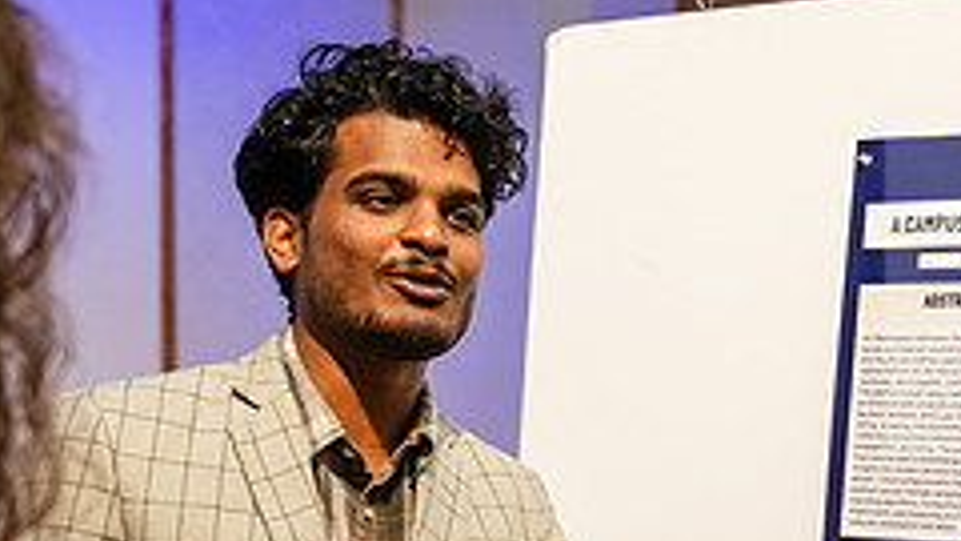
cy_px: 603
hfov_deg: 24.4
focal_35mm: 86
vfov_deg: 13.8
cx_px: 765
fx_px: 2191
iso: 1250
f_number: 3.2
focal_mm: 34
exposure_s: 1/160
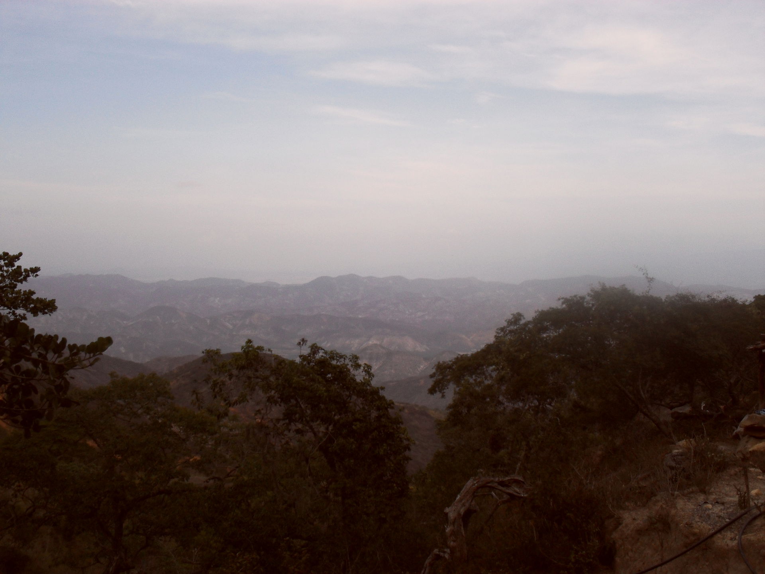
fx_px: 773
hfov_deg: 52.6
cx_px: 382
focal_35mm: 35
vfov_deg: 40.7
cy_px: 287
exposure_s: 1/180
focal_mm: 6.3
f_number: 8.4
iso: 100
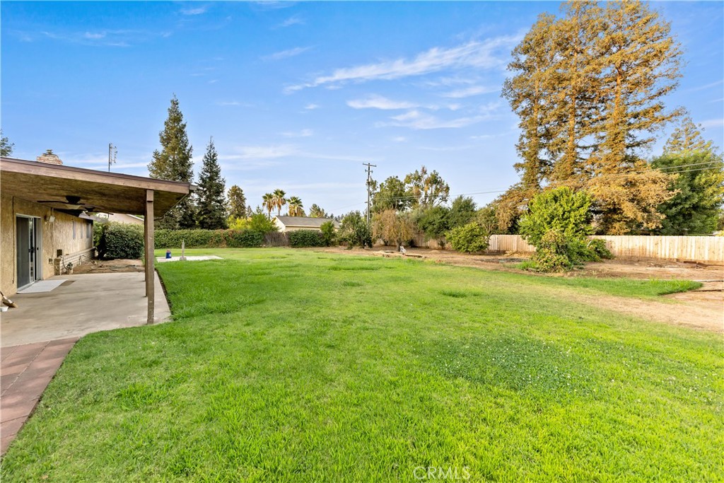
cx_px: 362
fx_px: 282
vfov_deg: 81.2
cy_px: 242
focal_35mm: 14
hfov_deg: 104.2
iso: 80
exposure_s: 1/160
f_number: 4
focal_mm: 14
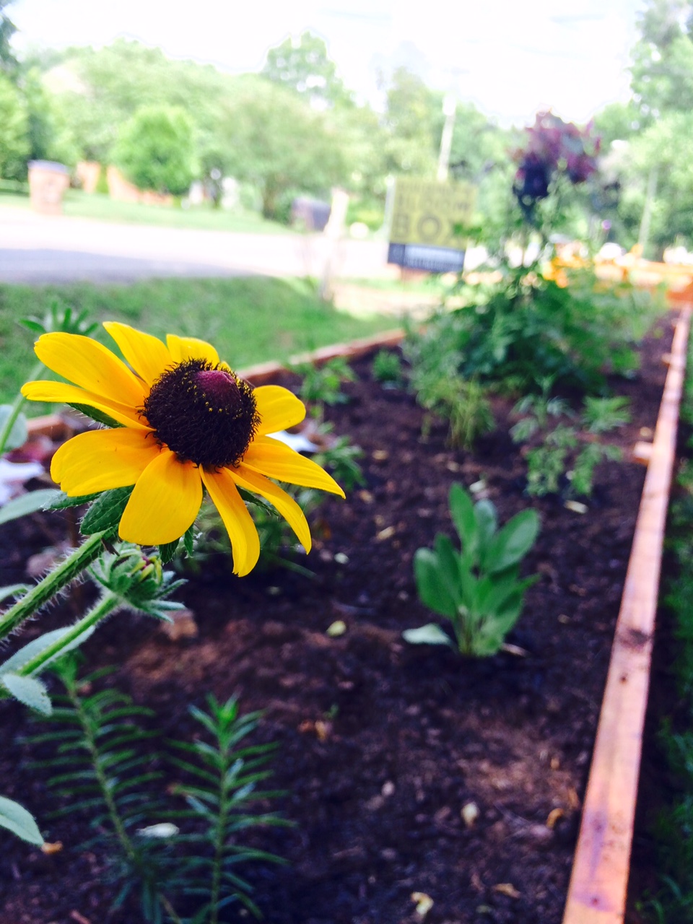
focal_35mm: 29
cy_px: 462
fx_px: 774
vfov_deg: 61.7
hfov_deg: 48.2
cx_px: 346
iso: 32
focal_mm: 4.15
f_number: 2.2
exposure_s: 1/260
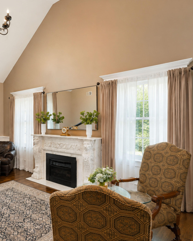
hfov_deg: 52.6
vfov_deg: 72.6
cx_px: 15
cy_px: 120
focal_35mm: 23
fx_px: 164
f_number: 4
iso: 64
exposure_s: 1/10
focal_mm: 16
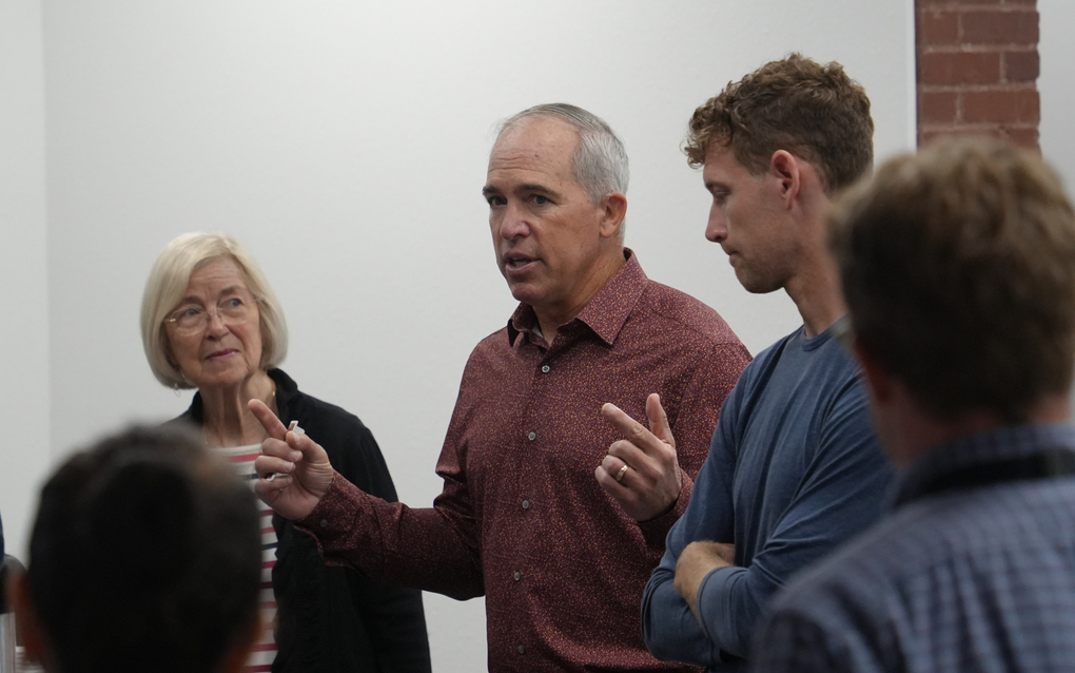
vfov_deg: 5.9
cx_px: 538
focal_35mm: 224
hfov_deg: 9.4
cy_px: 340
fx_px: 6564
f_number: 5
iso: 2500
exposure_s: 1/250
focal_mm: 146
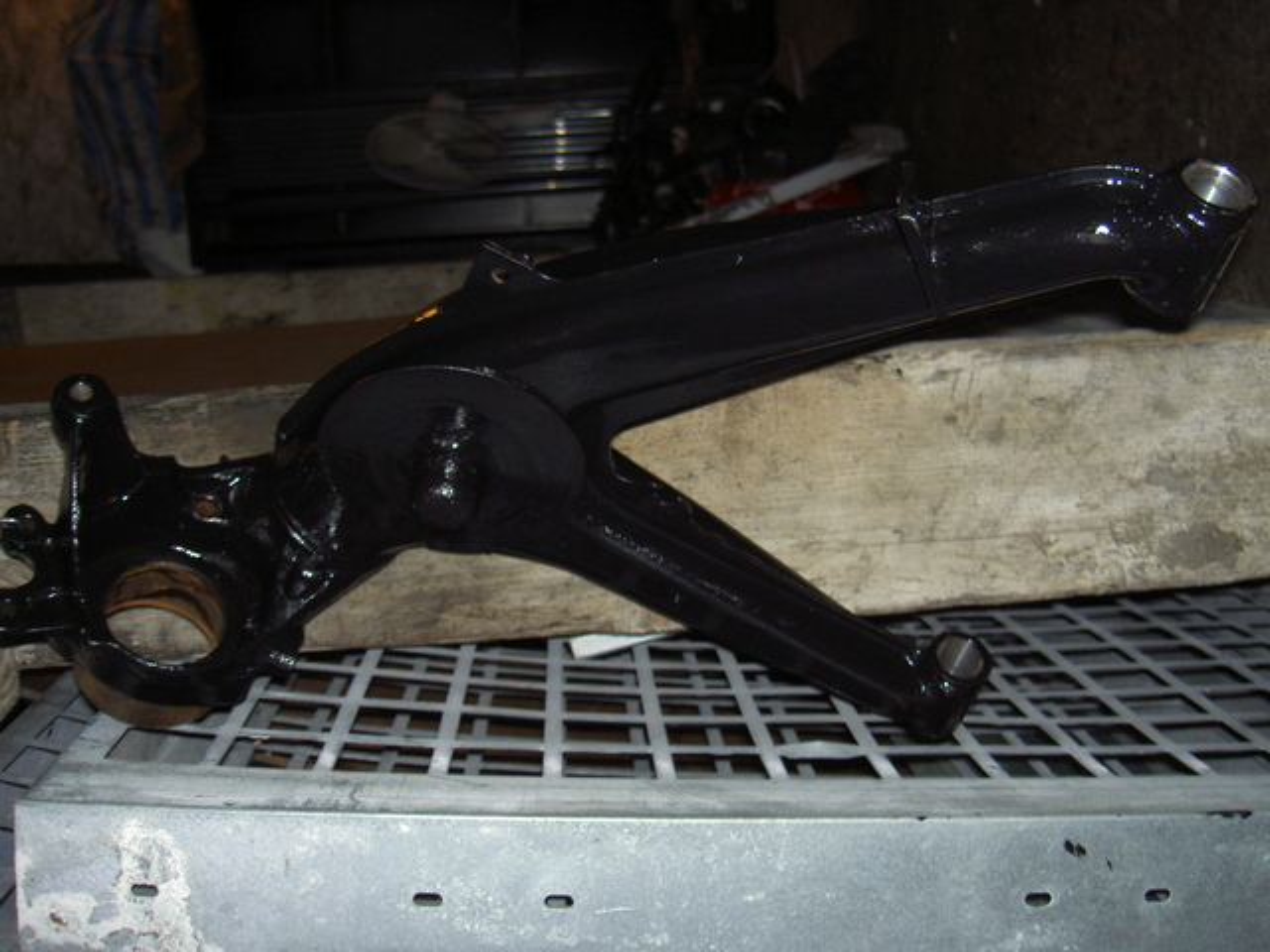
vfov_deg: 36.8
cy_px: 476
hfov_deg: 47.9
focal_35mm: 39
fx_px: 1431
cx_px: 635
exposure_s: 1/60
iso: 100
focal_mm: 8
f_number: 2.8
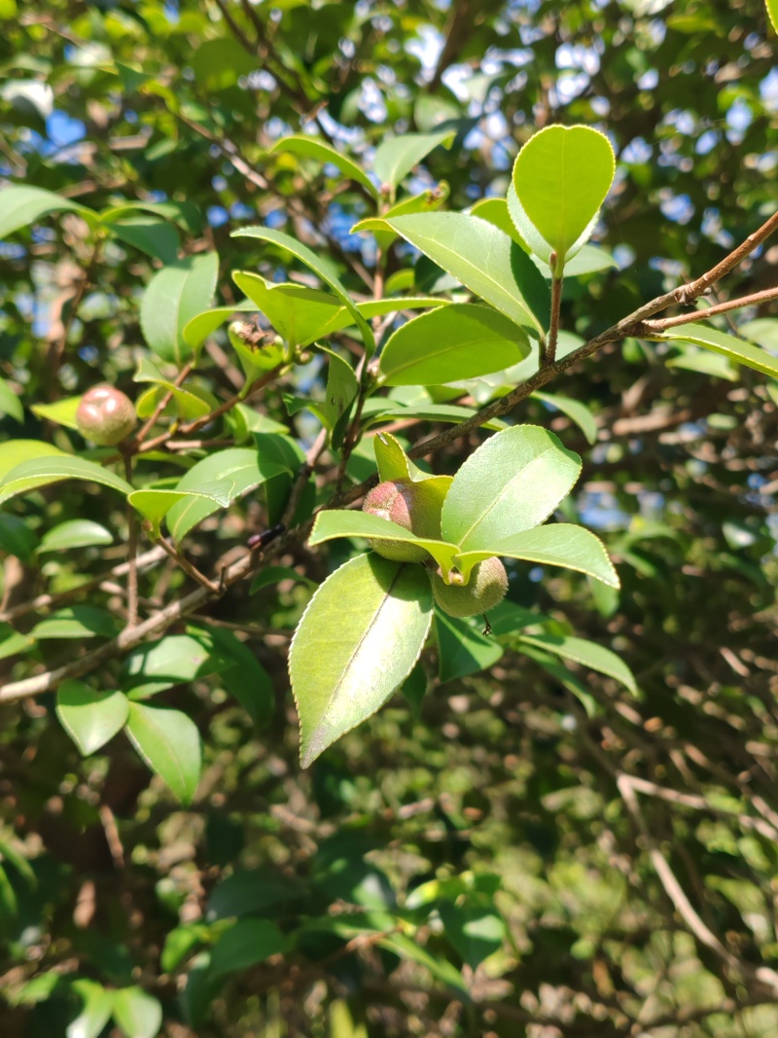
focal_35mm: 48
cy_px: 519
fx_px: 1439
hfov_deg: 30.3
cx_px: 389
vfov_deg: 39.7
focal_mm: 6.14
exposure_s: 1/210
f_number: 1.8
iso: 100
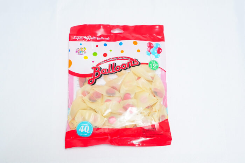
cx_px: 122
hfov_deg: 43.6
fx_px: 306
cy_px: 82
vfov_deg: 29.9
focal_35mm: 45
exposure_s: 1/160
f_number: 8
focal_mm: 30
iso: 2500
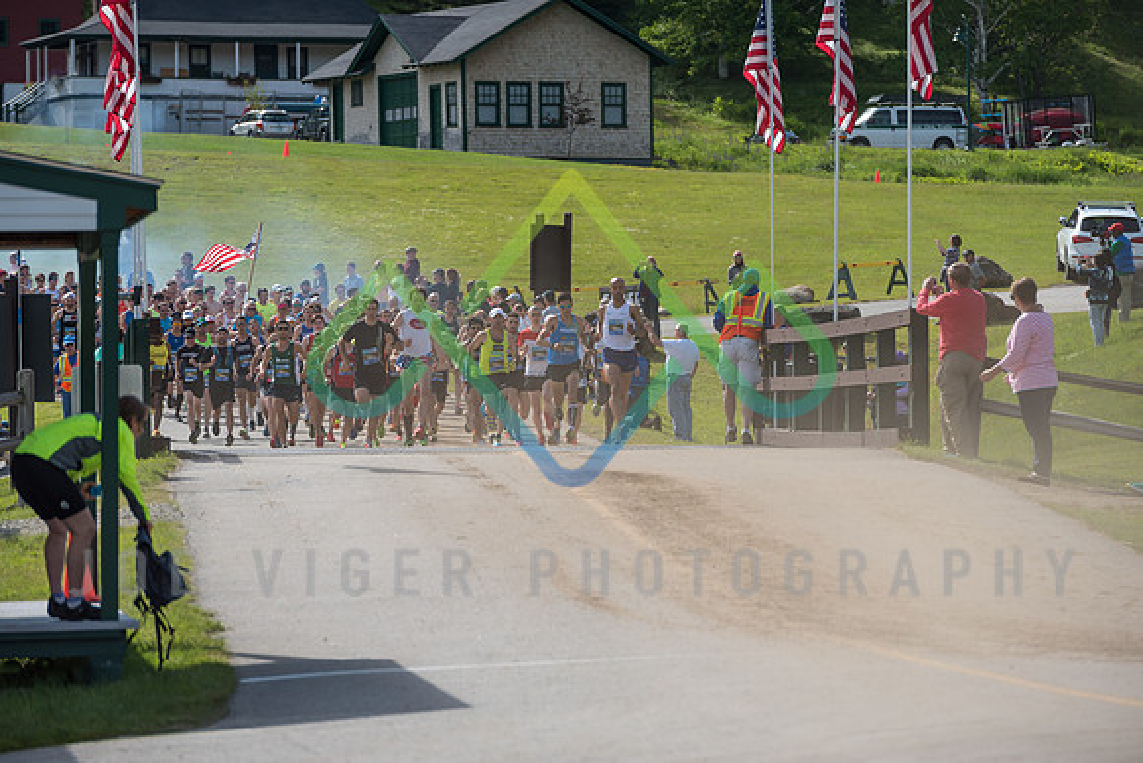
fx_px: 6351
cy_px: 382
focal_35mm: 200
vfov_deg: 6.9
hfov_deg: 10.3
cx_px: 572
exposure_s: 1/1250
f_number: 5.6
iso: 200
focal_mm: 200
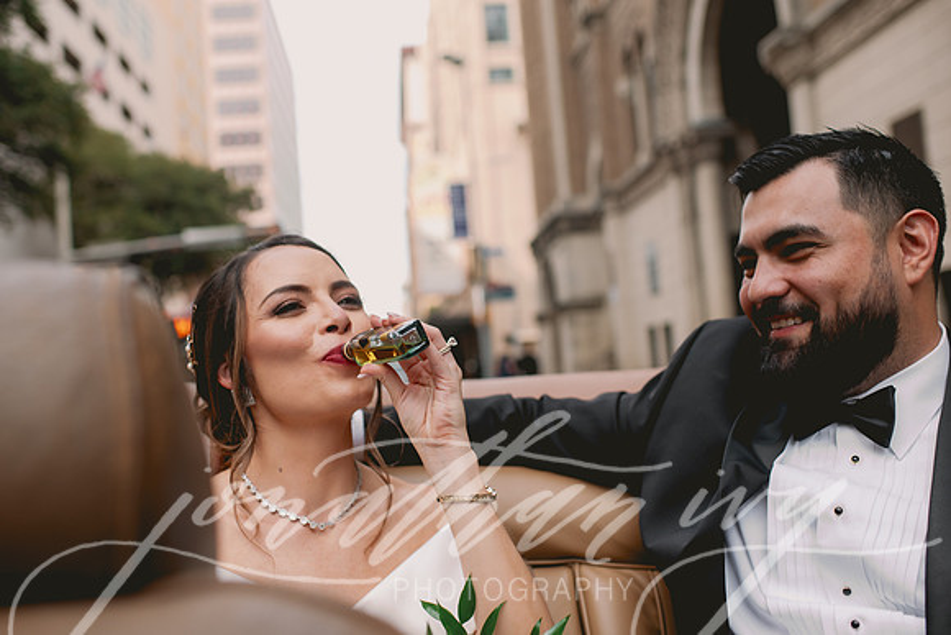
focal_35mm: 35
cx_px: 476
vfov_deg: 37.9
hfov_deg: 54.4
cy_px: 318
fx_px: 925
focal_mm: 35
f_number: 2.8
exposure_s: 1/2000
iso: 160
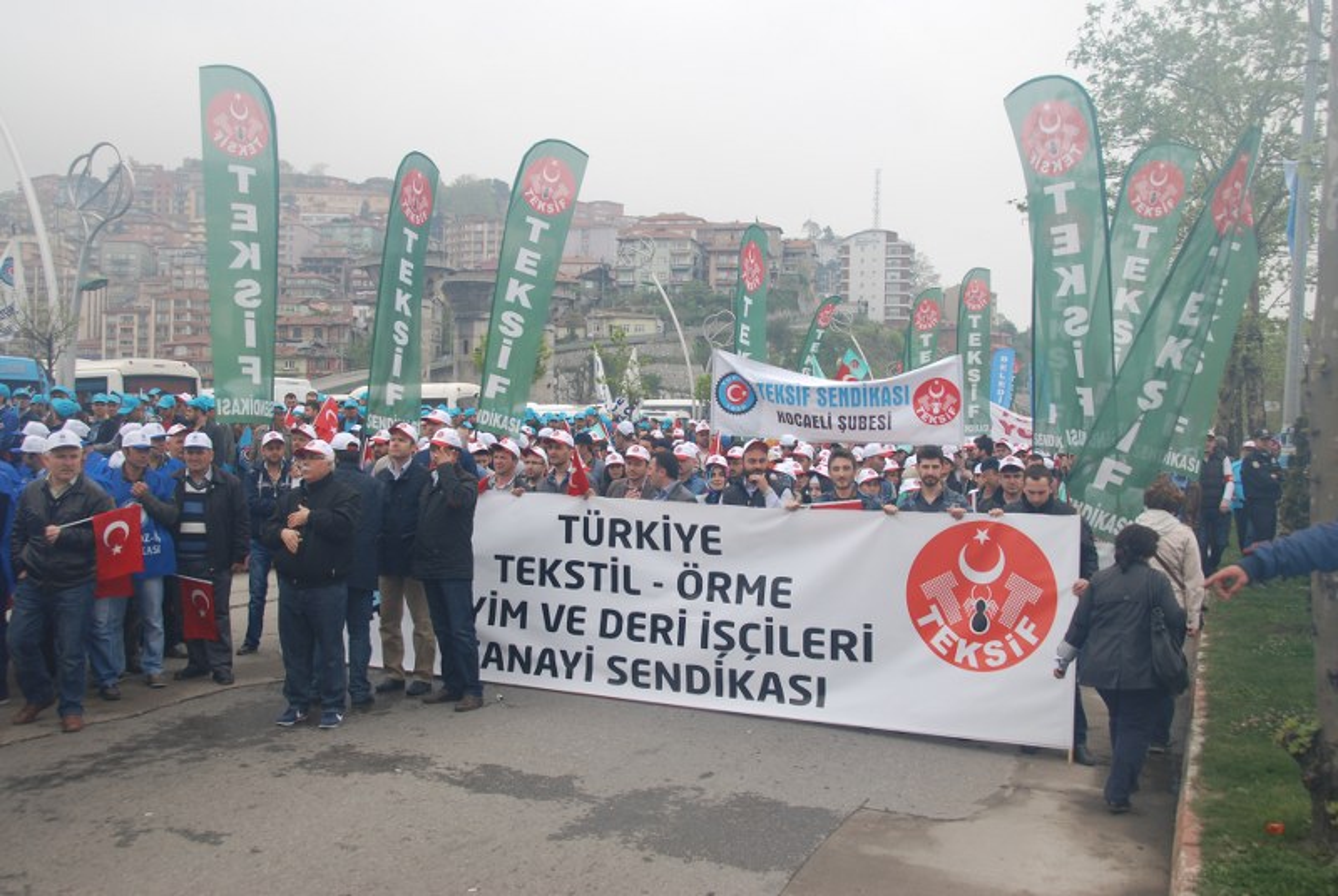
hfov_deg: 57.2
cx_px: 669
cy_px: 448
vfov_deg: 40.1
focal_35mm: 33
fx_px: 1228
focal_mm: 22
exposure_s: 1/160
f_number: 6.3
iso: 100
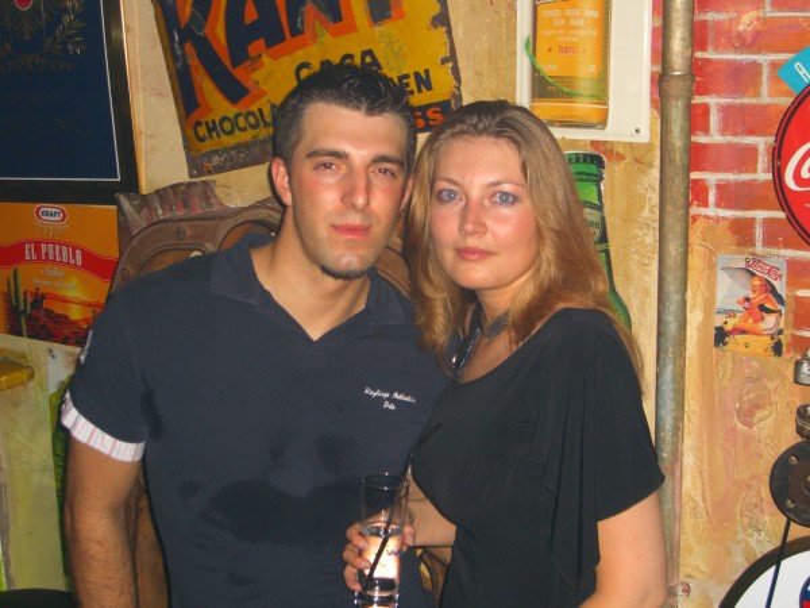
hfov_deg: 33.8
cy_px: 304
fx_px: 1334
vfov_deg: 25.7
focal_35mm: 57
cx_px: 405
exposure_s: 1/60
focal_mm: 11.8
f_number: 3.6
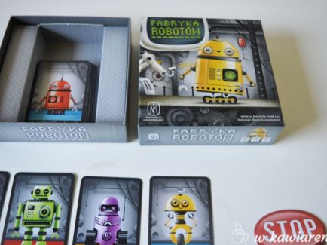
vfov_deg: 40.1
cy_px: 120
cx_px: 169
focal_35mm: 36
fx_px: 336
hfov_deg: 51.9
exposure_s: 1/60
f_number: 4
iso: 800
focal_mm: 21
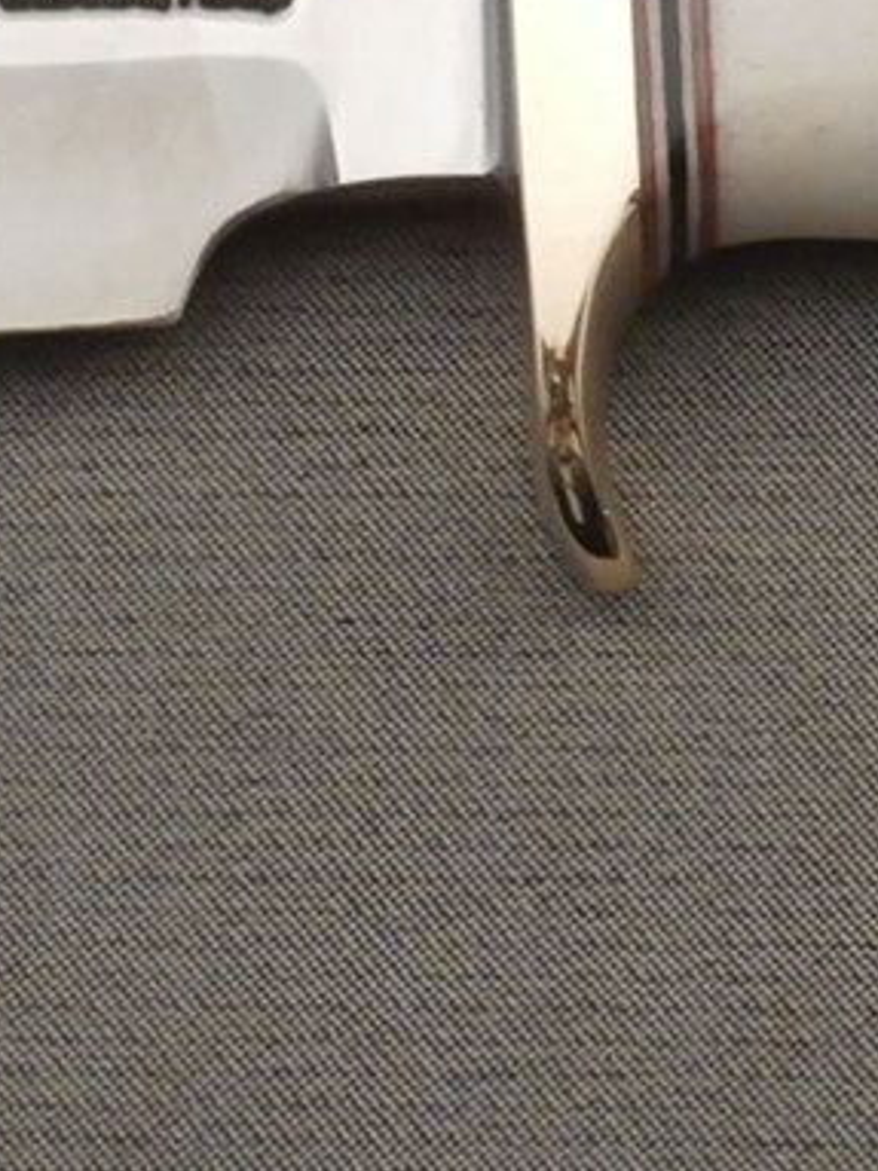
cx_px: 642
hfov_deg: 7.9
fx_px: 6361
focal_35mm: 188
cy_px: 113
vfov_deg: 10.5
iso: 400
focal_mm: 8.85
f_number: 3.9
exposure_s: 1/20
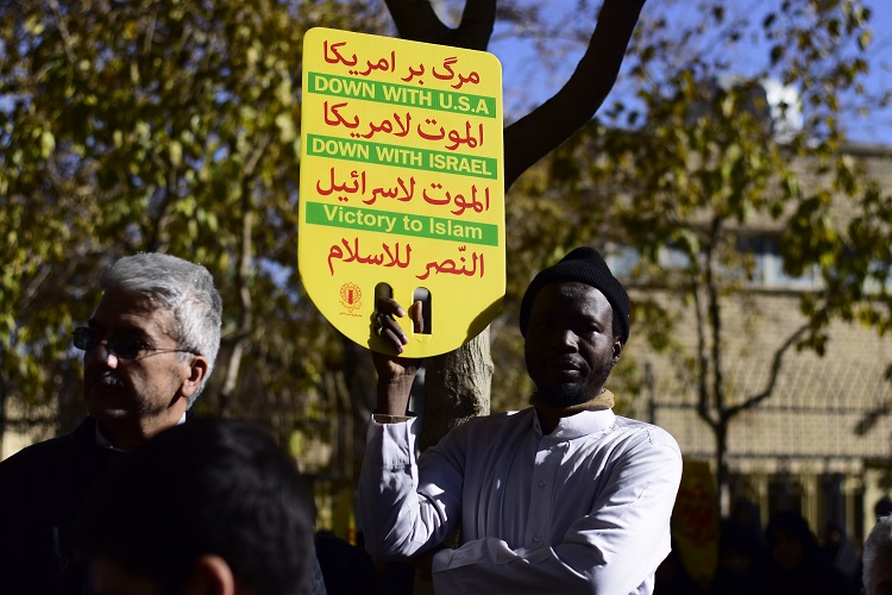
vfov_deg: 18.2
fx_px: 1858
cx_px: 446
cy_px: 298
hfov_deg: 27.0
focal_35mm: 75
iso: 100
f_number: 2.8
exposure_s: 1/3200
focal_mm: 50
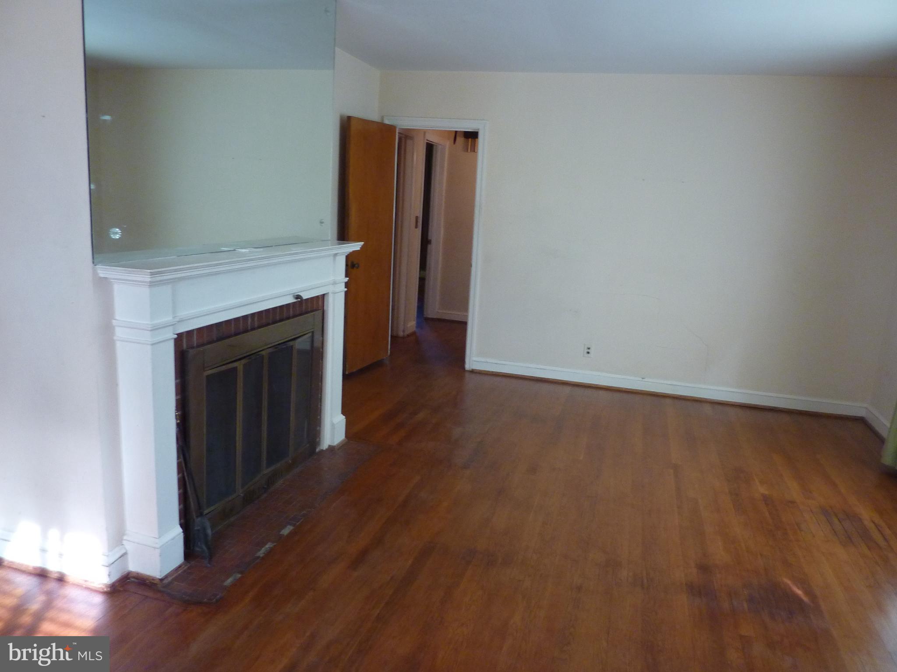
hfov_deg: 69.4
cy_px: 336
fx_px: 648
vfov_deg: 54.9
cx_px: 448
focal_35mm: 25
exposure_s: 1/30
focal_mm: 4.1
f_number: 3.3
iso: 250
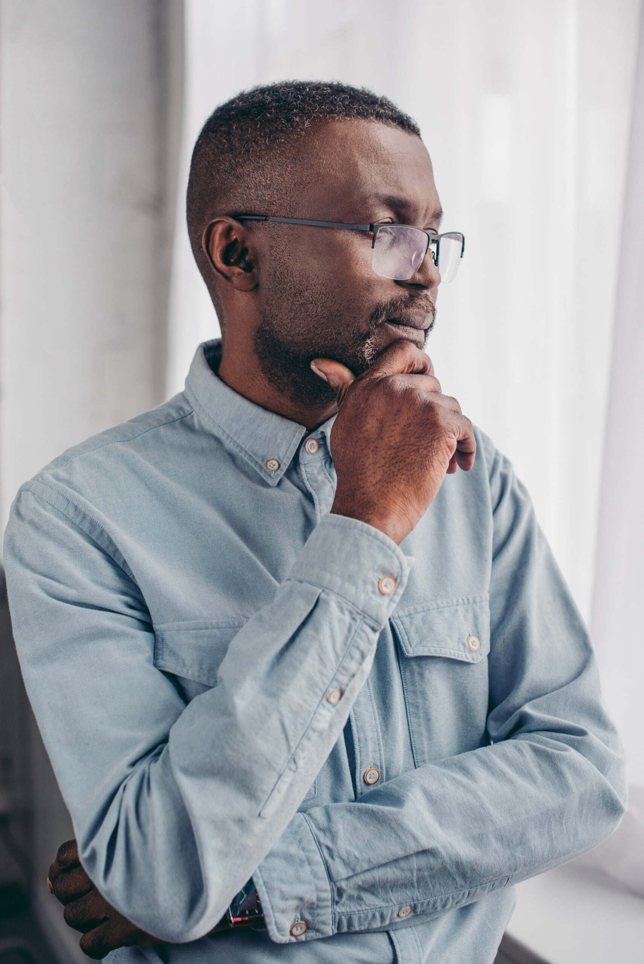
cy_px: 482
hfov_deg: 27.0
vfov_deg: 39.6
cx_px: 322
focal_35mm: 50
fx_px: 1340
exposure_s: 1/160
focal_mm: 50
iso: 320
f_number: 3.5
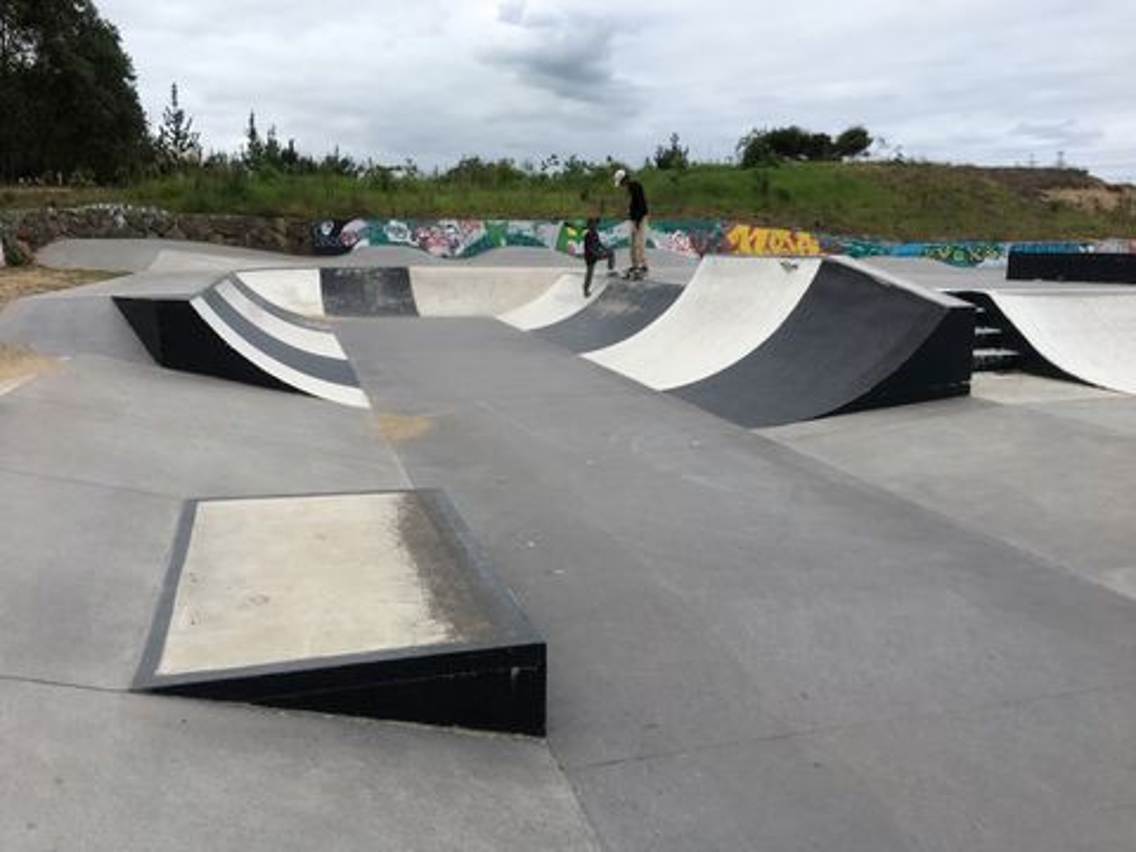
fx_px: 952
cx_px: 568
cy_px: 426
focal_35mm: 29
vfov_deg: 48.2
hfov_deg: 61.7
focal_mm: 4.15
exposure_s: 1/754
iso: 25
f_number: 2.2
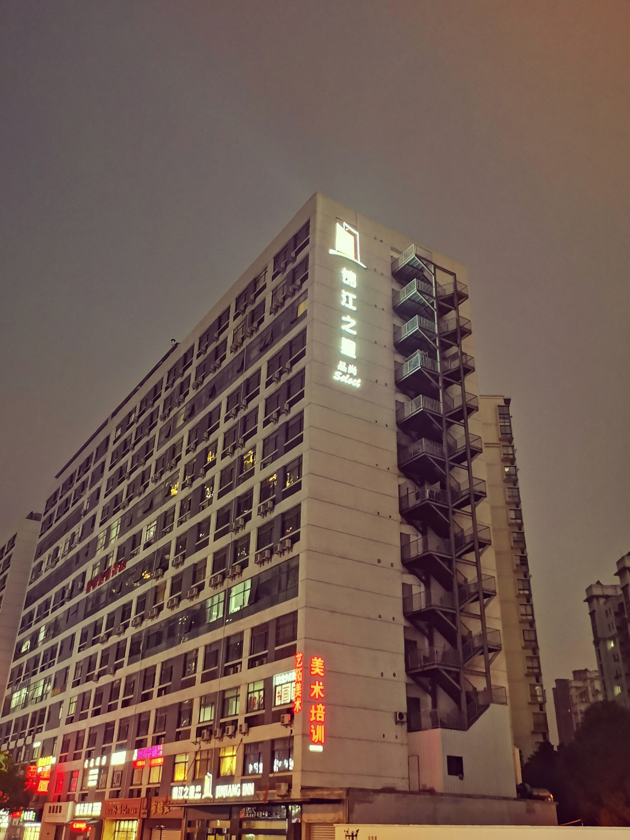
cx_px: 315
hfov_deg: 45.4
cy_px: 420
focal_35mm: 31
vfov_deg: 58.4
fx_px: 752
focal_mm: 5.58
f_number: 1.8
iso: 640
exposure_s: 4
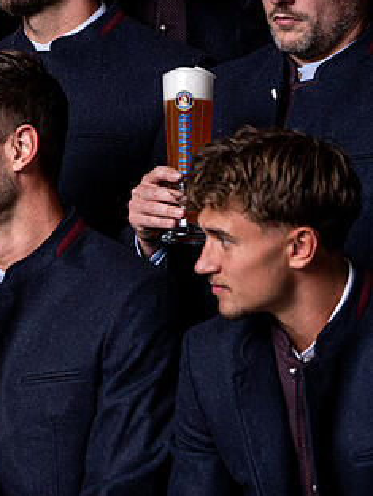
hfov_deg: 5.7
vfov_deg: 7.6
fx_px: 3719
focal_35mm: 259
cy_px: 267
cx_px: -269
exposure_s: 1/250
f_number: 4
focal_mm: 104
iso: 640
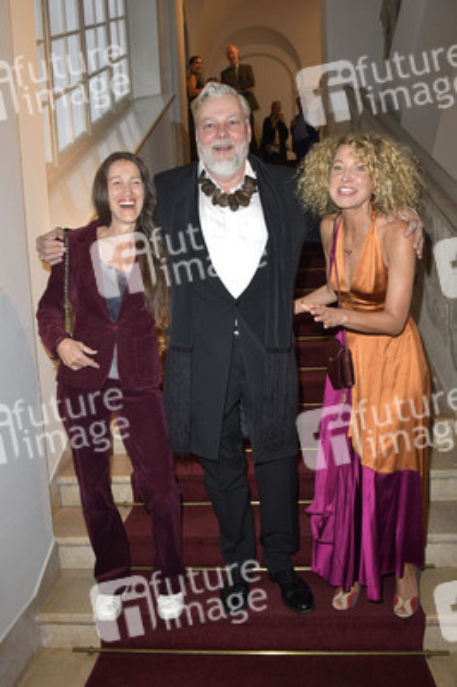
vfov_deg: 69.4
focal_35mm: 26
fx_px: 496
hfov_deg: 49.5
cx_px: 228
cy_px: 344
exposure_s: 1/200
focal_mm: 26
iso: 1250
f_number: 5.6
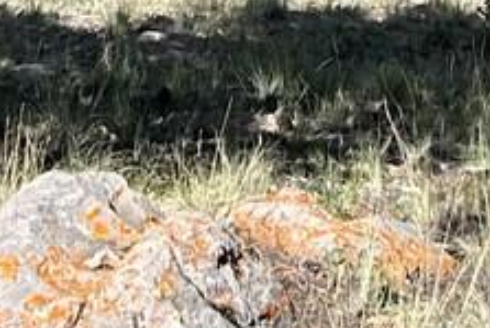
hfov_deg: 10.6
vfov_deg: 6.6
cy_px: -581
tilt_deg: -5.7
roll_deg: -1.0
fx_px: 2642
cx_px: 231
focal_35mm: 194
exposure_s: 1/2353
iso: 50
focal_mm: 5.7
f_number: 1.5
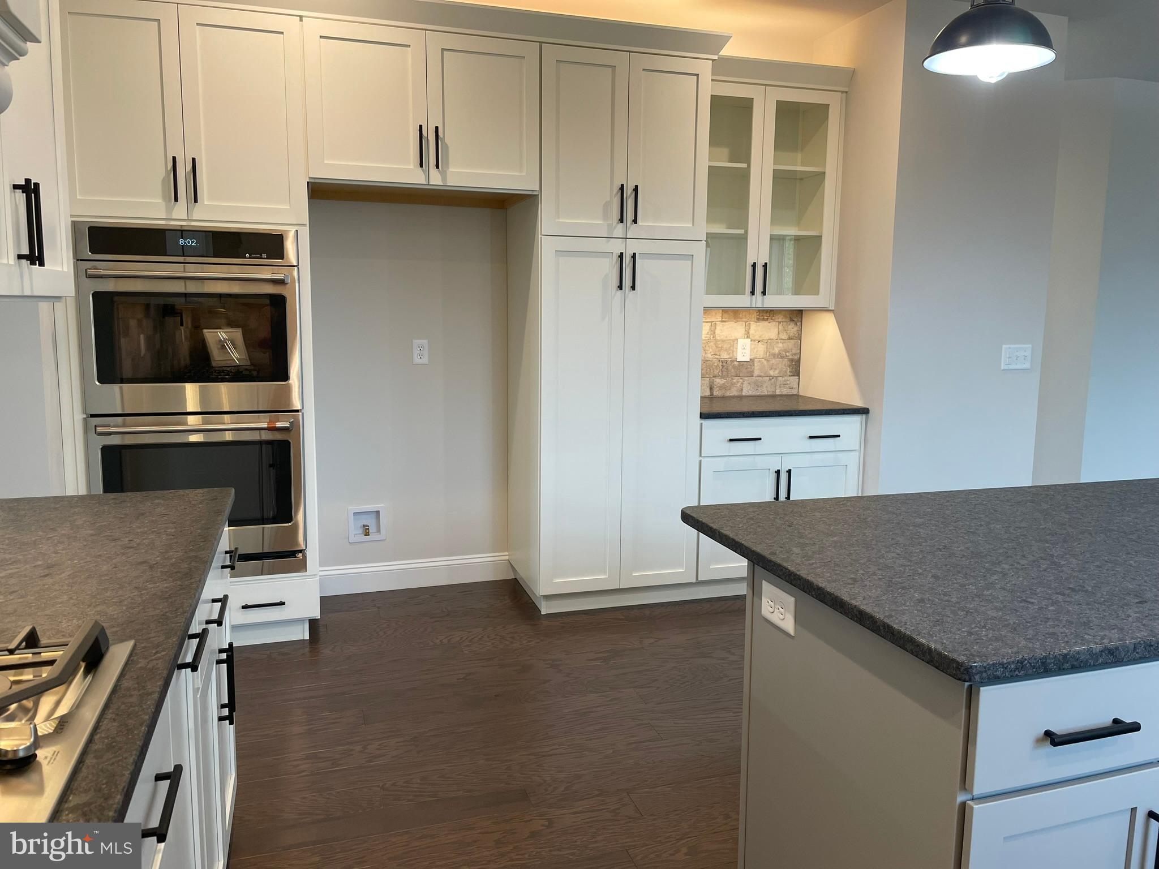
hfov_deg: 67.3
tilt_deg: -8.4
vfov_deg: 53.1
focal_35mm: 26
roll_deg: -0.2
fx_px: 871
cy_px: 434
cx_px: 580
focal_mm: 4.2
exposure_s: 1/60
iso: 80
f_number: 1.6
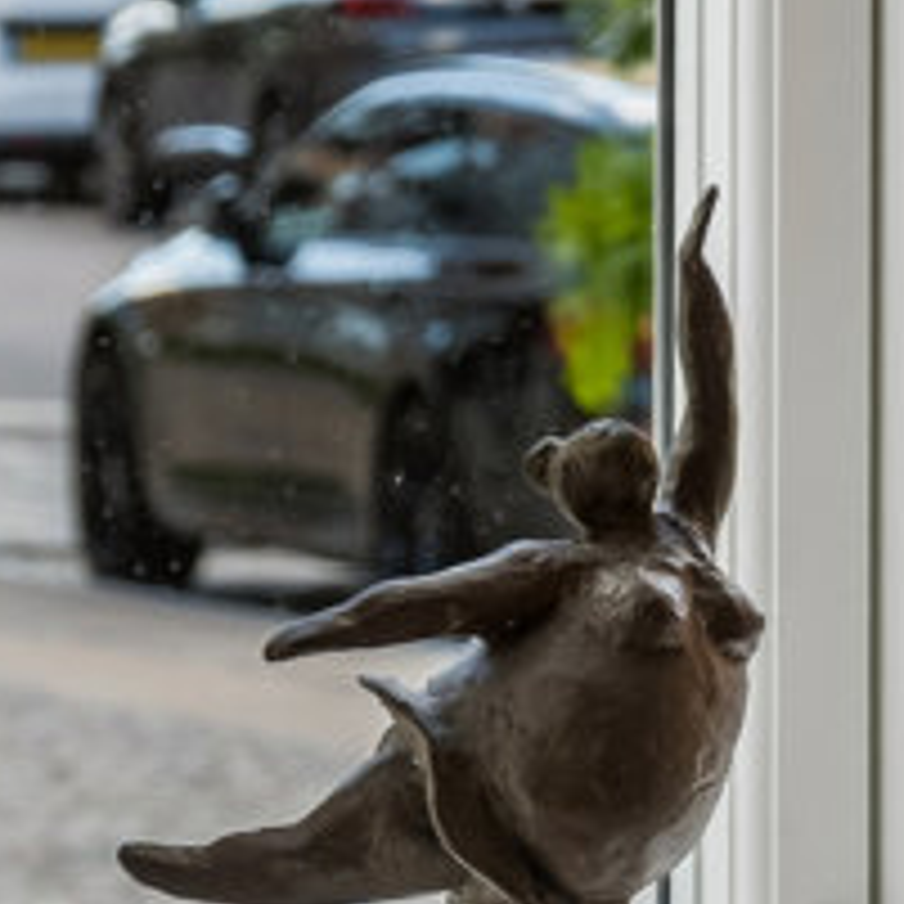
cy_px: 198
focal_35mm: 451
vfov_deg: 3.9
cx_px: 1786
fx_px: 13325
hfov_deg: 3.8
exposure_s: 1/125
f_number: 8
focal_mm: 64
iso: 200
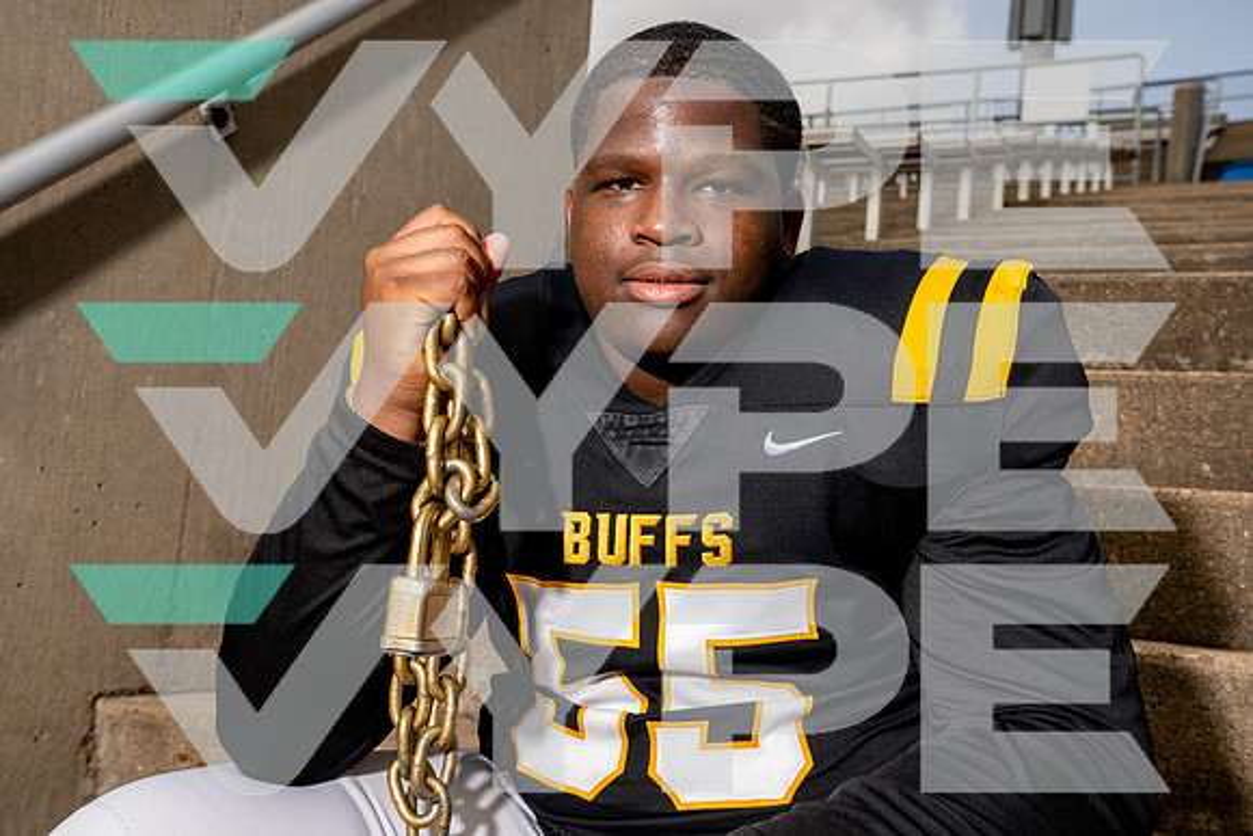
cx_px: 626
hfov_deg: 48.4
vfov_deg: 33.4
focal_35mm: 40
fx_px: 1392
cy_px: 418
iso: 100
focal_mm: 40
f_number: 8
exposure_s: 1/250
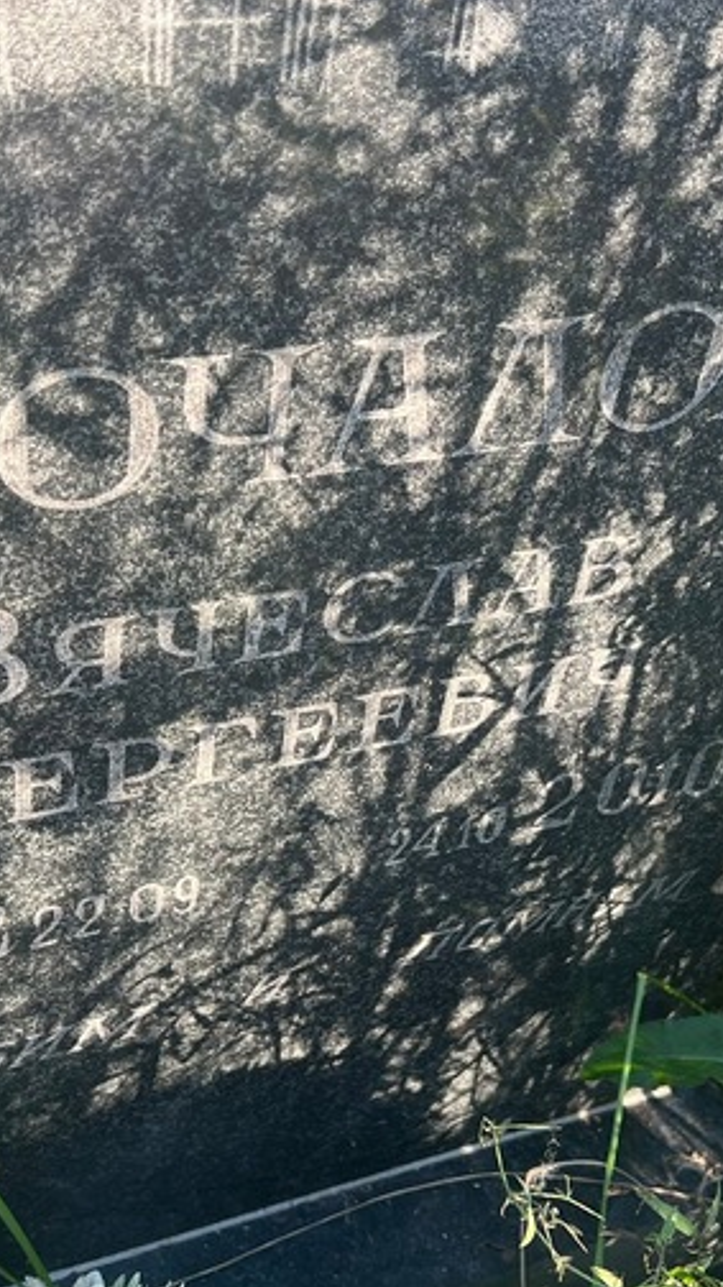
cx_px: 337
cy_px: 710
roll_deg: -11.5
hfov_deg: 26.5
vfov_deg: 45.4
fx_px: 1536
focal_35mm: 45
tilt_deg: -44.9
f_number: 1.5
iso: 40
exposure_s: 1/191
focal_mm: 5.7
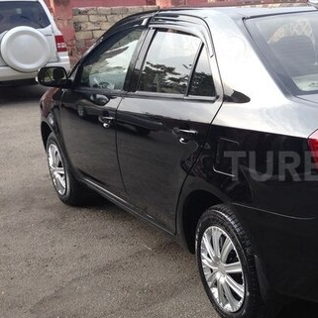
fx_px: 624
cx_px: 325
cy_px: 166
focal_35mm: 60
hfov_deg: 26.9
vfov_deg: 28.6
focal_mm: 4.12
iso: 50
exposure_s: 1/206
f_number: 2.4
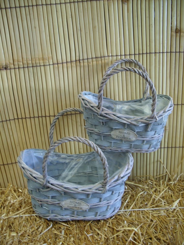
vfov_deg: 49.0
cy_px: 122
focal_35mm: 38
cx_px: 92
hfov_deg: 37.7
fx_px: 269
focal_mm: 7.8
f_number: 2.8
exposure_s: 1/9
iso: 50
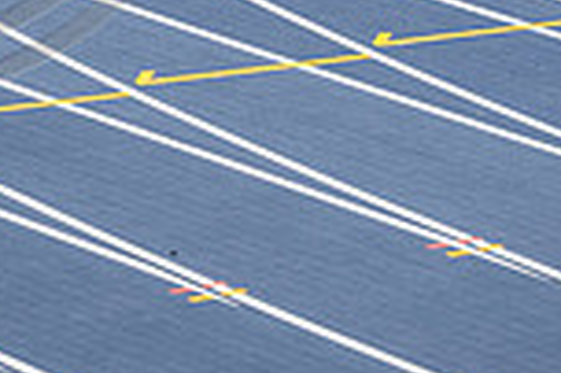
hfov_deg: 3.7
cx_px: -137
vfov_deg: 2.5
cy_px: -279
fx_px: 8639
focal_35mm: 555
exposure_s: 1/400
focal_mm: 145
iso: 200
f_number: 4
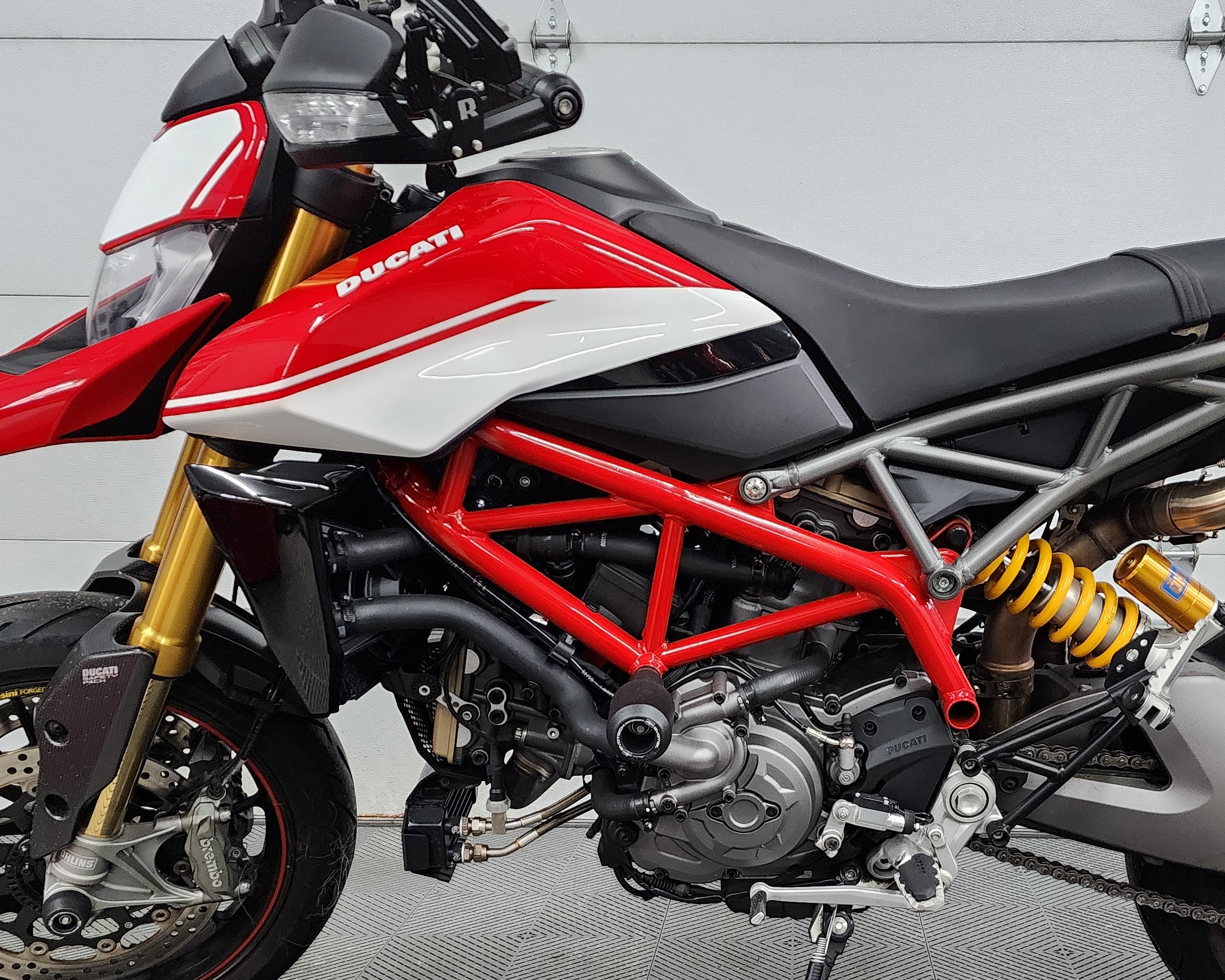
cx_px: 748
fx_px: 1414
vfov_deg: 37.9
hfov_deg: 46.5
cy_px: 634
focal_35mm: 39
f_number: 1.8
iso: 640
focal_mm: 6.4
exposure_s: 1/120
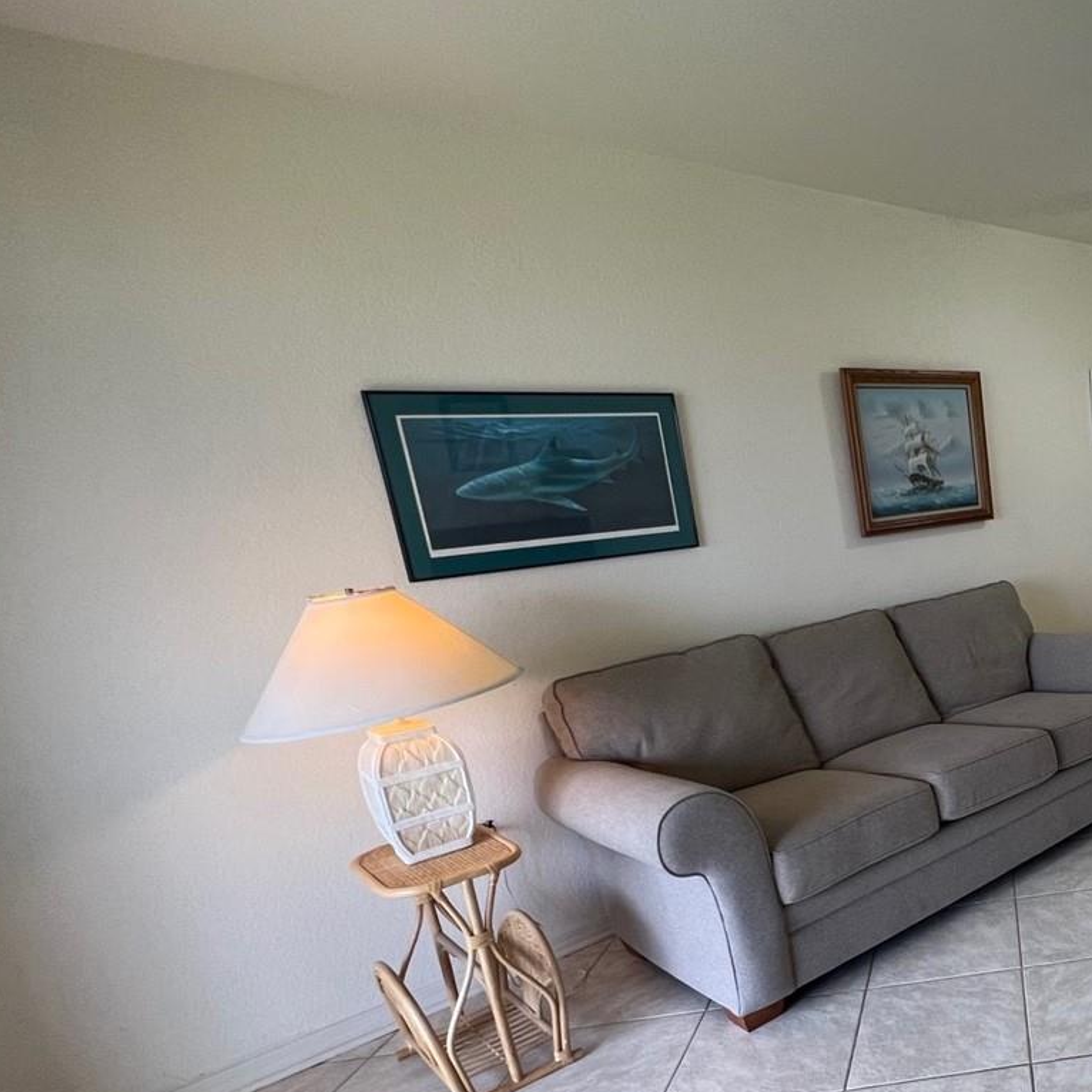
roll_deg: +5.4
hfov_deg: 52.5
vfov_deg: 64.0
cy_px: 691
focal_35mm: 24
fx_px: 857
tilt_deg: -14.0
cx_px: 1078
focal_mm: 1.57
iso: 125
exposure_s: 1/120
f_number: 1.8
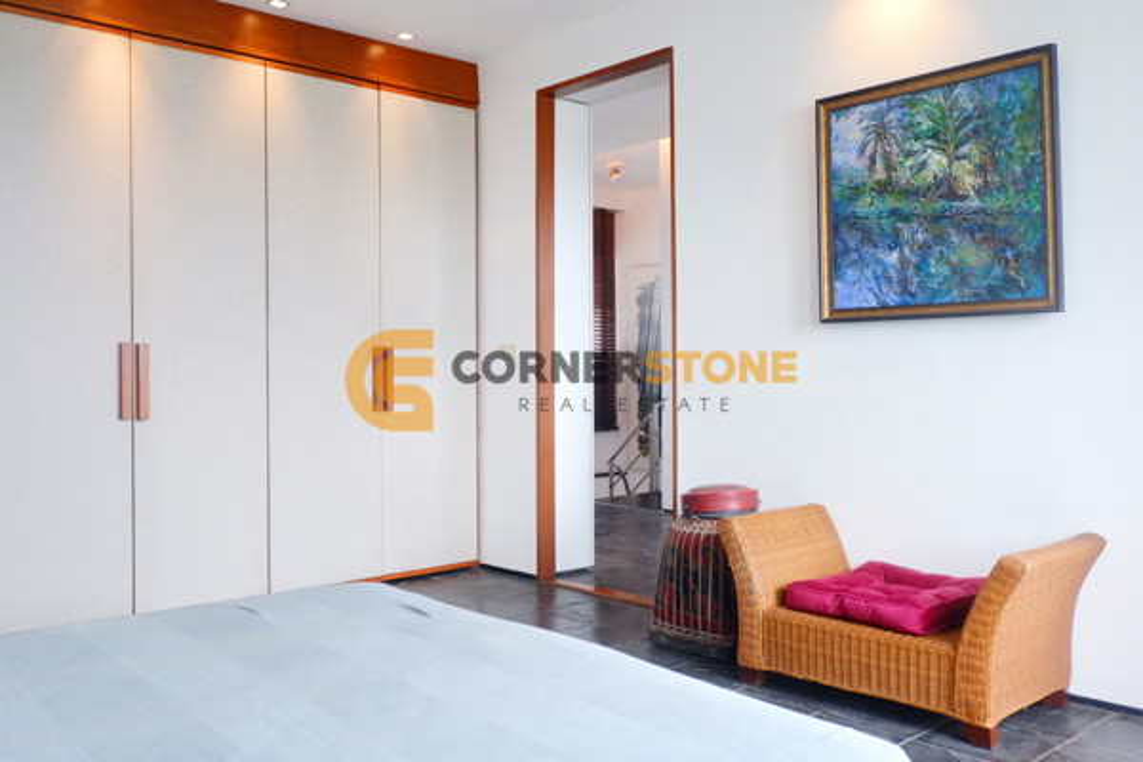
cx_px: 572
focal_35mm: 32
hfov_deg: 58.7
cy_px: 381
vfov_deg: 41.1
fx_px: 1016
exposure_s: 1/60
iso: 200
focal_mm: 21.1
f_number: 4
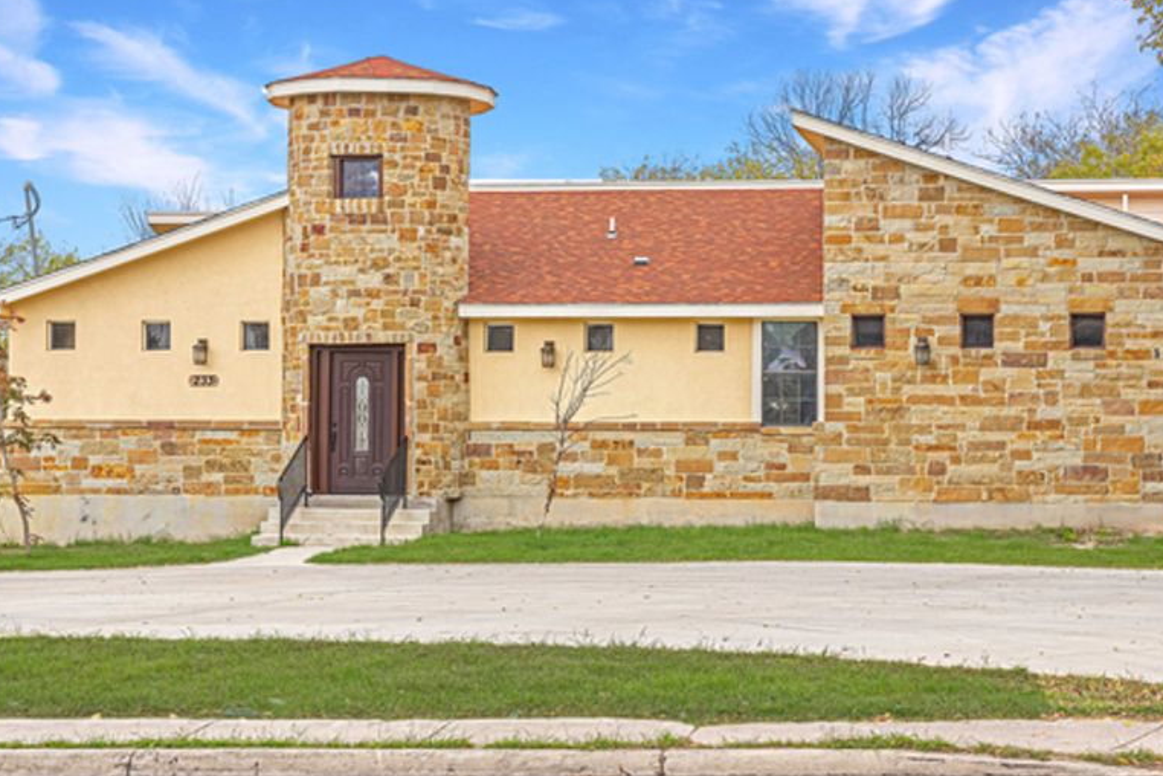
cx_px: 665
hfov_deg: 24.7
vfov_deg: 16.7
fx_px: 2649
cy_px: 358
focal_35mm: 82
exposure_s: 1/1600
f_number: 7.1
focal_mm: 61
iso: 400
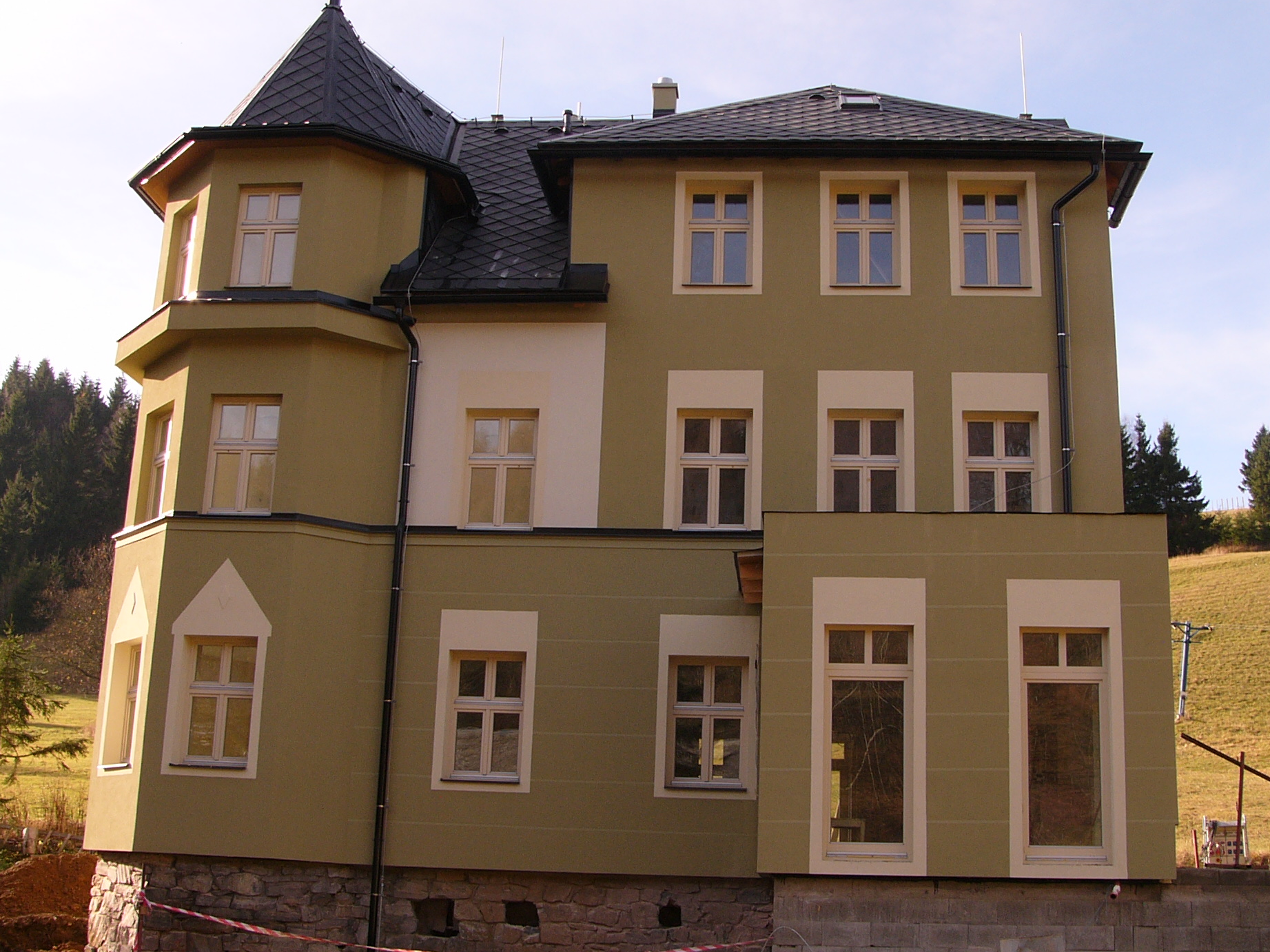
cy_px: 422
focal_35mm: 45
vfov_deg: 32.1
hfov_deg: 42.1
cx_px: 634
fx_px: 1651
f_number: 4
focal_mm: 6
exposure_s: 1/200
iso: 50
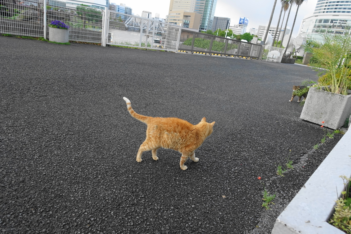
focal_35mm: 24
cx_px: 176
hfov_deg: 73.7
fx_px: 234
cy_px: 117
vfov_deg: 53.1
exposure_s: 1/250
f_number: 3.5
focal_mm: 8.8
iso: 400
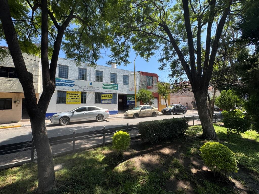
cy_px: 97
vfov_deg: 85.7
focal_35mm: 14
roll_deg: -2.2
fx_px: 105
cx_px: 130
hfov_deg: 102.1
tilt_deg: +6.2
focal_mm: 2.22
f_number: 2.2
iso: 40
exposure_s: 1/910
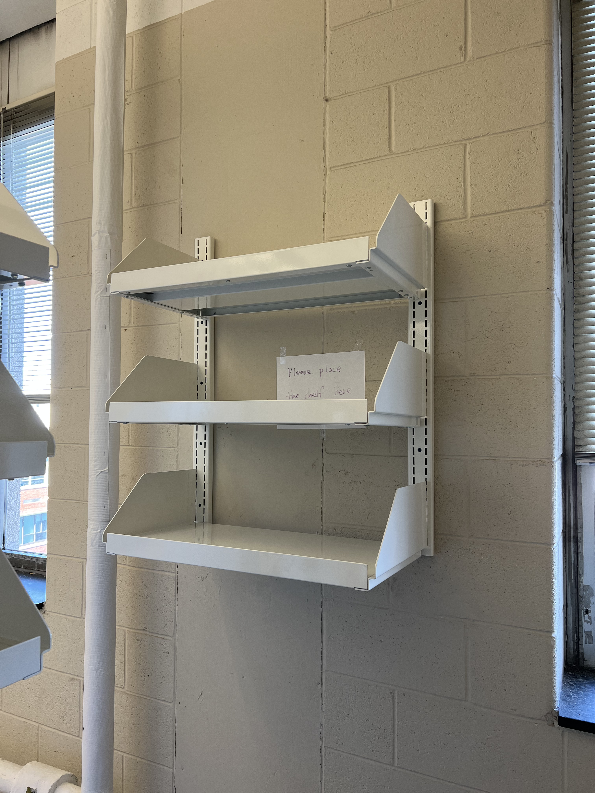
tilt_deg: +1.9
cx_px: 298
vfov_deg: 67.3
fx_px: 596
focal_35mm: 26
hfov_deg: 53.1
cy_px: 396
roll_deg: -0.5
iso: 125
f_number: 1.5
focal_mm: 5.7
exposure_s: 1/120
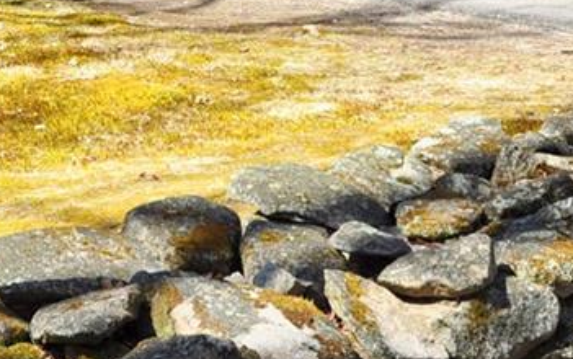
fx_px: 1391
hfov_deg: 22.4
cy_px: -175
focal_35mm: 89
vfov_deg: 13.8
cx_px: 5
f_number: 6.3
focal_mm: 20
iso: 200
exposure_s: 1/250
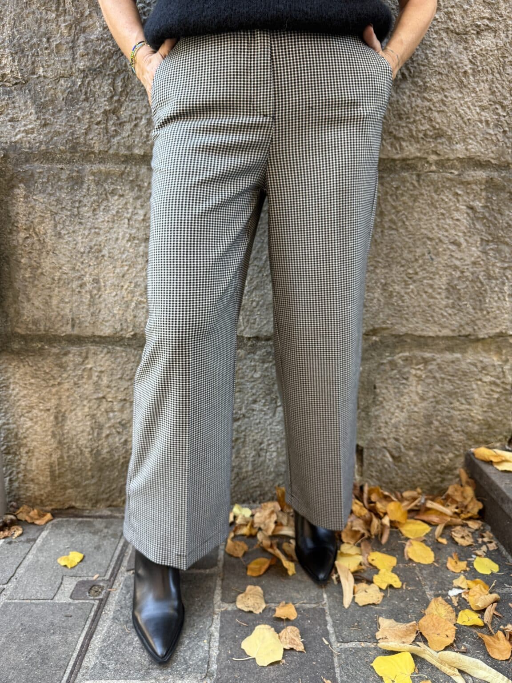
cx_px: 256
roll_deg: -1.9
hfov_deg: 56.8
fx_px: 473
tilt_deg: -11.9
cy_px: 342
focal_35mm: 24
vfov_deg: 71.6
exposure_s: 1/121
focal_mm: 6.76
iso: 125
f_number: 1.78
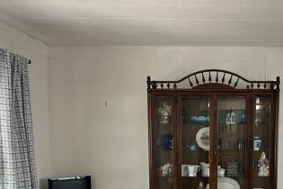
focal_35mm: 55
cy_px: 194
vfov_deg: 23.5
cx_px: 212
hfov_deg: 35.4
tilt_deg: -8.8
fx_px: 432
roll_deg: +0.0
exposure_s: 1/60
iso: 80
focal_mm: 5.7
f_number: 1.5
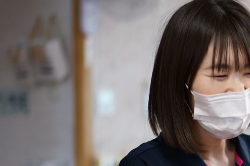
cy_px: 218
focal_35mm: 156
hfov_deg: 12.7
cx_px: 341
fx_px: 1083
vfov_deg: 8.7
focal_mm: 55
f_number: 1.8
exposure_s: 1/60
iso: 250
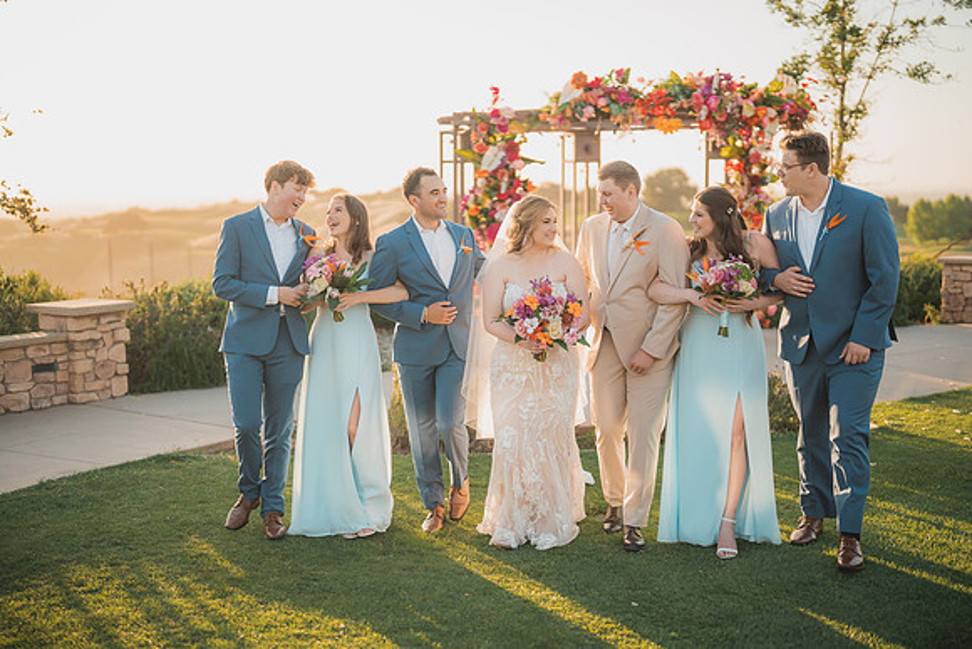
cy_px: 324
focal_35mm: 50
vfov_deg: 27.0
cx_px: 486
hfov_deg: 39.6
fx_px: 1350
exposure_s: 1/3200
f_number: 1.2
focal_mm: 50
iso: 200
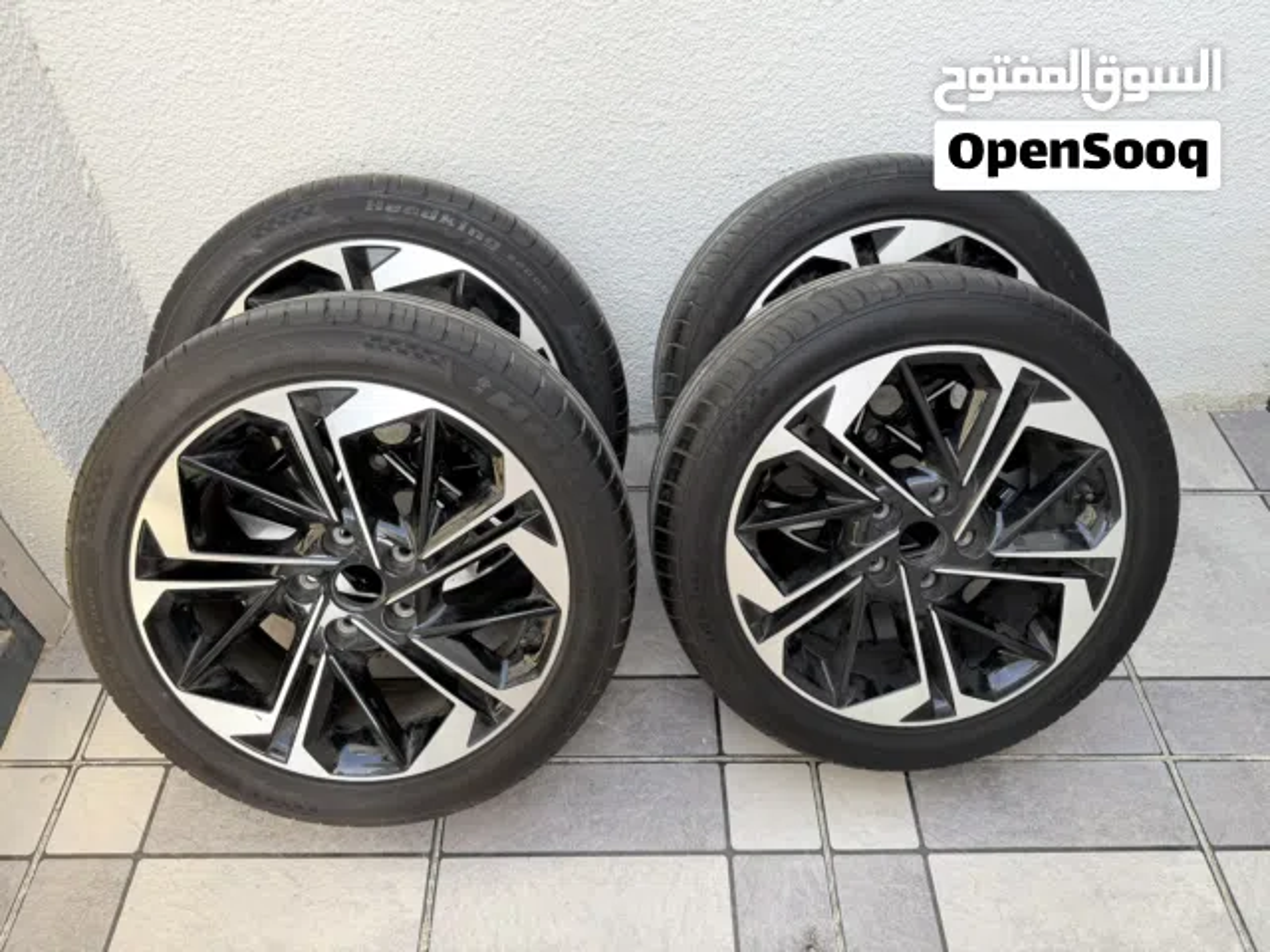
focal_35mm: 24
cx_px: 635
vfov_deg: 56.8
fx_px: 881
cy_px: 476
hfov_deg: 71.6
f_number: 1.78
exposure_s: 1/284
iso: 80
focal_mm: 6.76
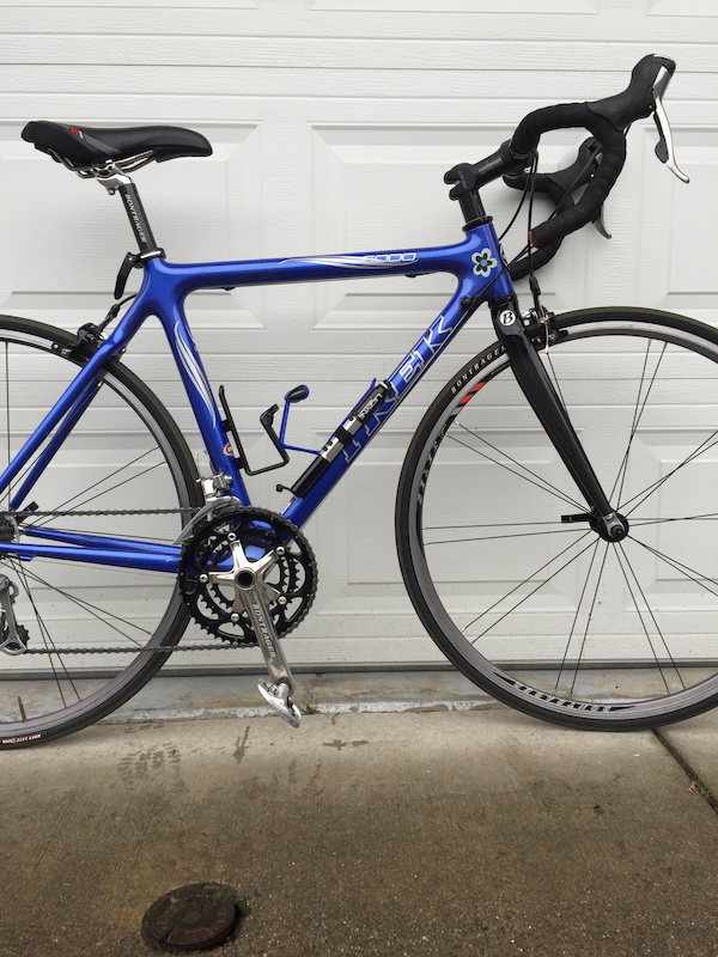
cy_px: 478
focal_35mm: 29
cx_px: 359
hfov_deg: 48.2
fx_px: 802
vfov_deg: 61.7
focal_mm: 4.15
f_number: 2.2
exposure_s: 1/226
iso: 32
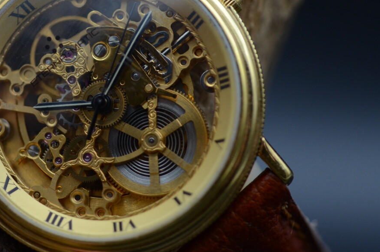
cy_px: 89
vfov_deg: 9.5
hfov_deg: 14.3
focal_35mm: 143
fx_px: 1506
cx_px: 110
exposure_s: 1/640
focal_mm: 60
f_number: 4
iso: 800
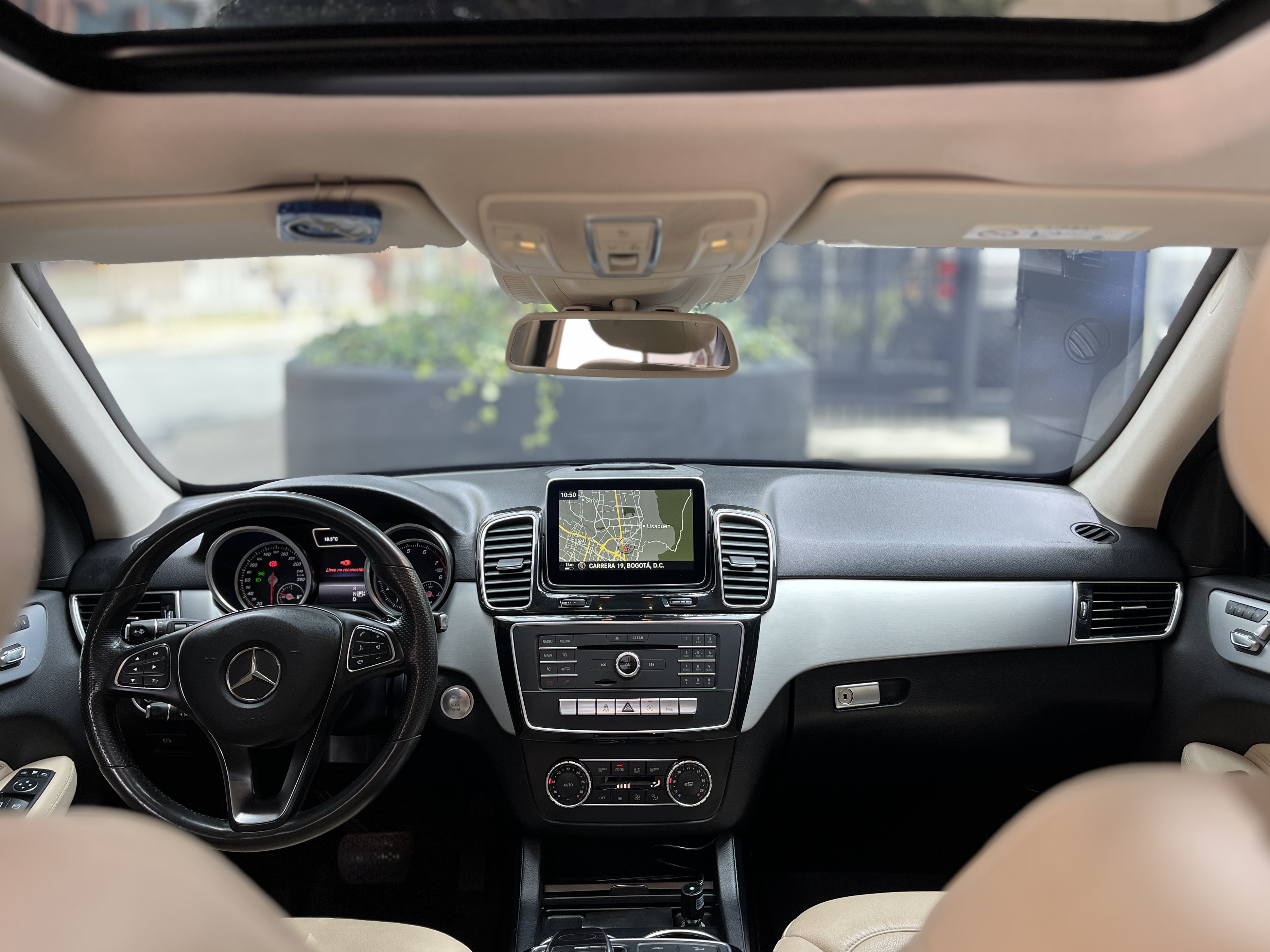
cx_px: 624
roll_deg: -0.4
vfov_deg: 51.4
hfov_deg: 65.3
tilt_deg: -9.4
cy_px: 477
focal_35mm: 27
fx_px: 991
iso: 64
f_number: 1.6
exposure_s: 1/121
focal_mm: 5.1
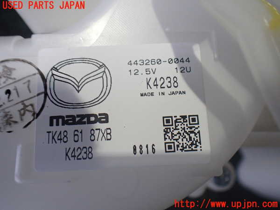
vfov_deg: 46.8
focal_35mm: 30
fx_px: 243
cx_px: 140
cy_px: 105
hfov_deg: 60.0
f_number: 2.3
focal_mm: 5.4
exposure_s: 1/125
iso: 500
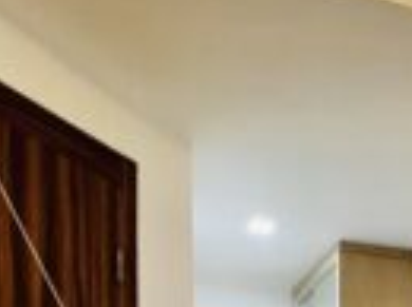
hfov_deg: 34.7
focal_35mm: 51
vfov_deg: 22.3
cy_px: 484
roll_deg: +0.7
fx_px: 606
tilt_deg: -1.3
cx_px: 396
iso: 320
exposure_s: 1/50
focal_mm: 1.57
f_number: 1.8
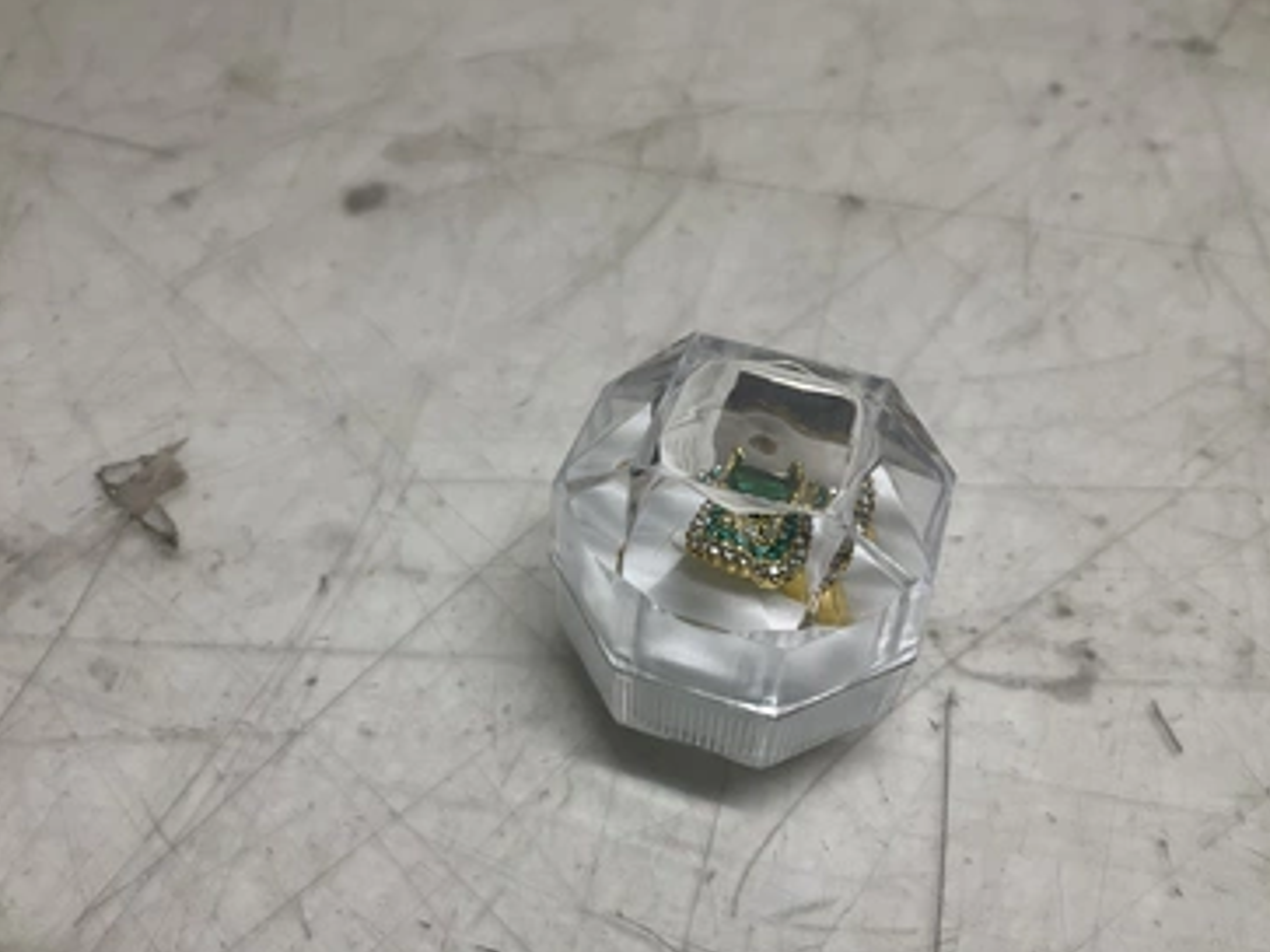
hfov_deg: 56.8
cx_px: 637
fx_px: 1174
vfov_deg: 44.1
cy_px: 490
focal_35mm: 32
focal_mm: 3
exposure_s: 1/120
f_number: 1.8
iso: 32
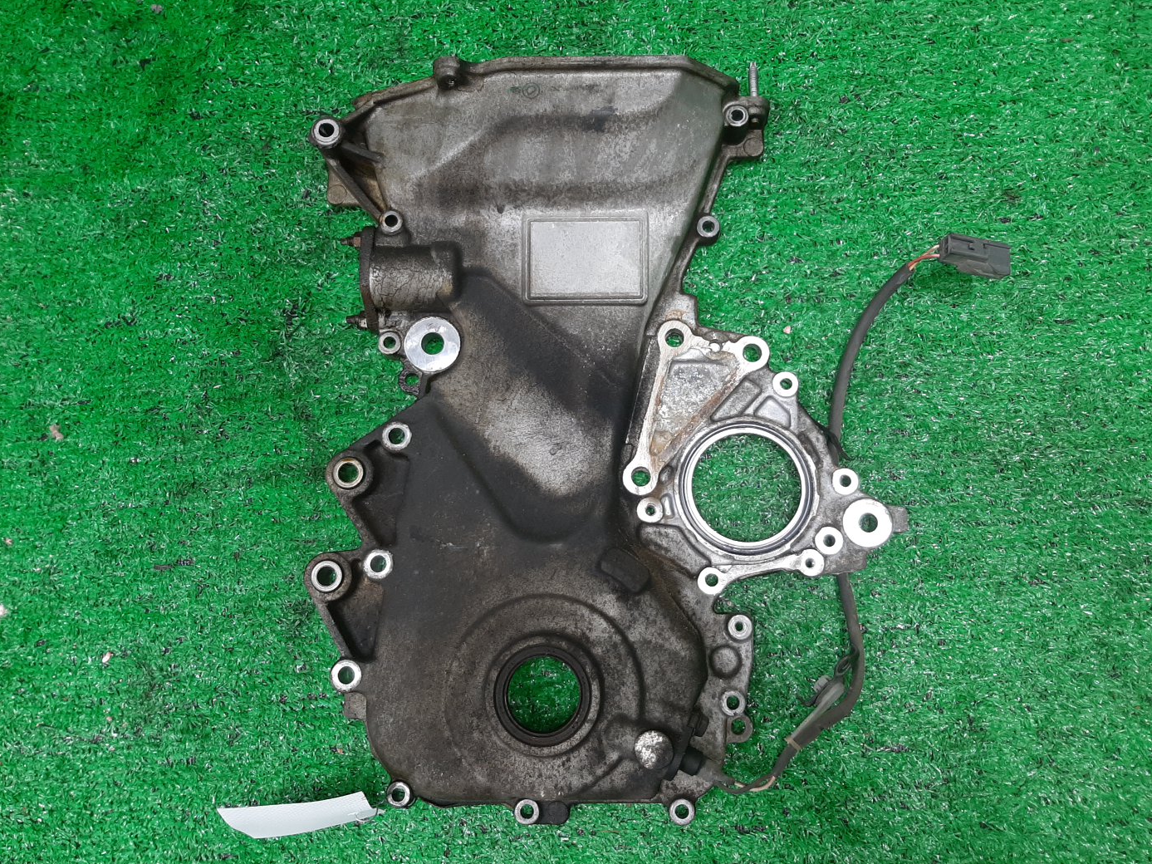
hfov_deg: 65.3
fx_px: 898
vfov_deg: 51.3
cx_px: 595
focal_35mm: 27
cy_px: 419
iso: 89
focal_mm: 3.93
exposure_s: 1/50
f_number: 1.7
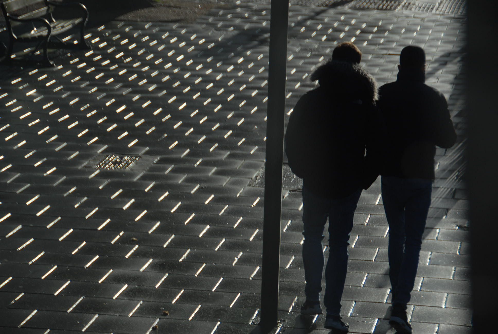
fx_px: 1974
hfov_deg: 14.4
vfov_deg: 9.7
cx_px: 249
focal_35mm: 142
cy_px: 167
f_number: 5.6
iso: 100
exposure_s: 1/1250
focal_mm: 95
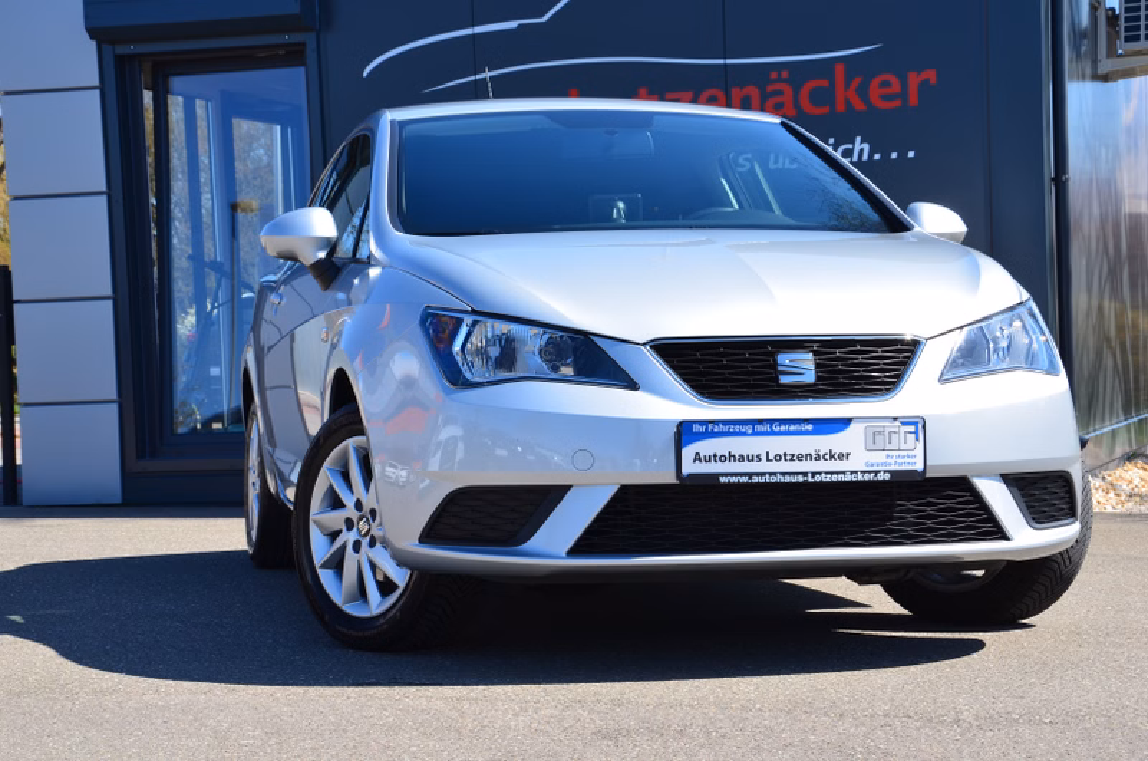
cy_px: 380
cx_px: 574
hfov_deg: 27.0
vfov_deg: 18.1
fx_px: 2387
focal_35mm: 75
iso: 140
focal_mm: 50
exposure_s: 1/125
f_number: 11
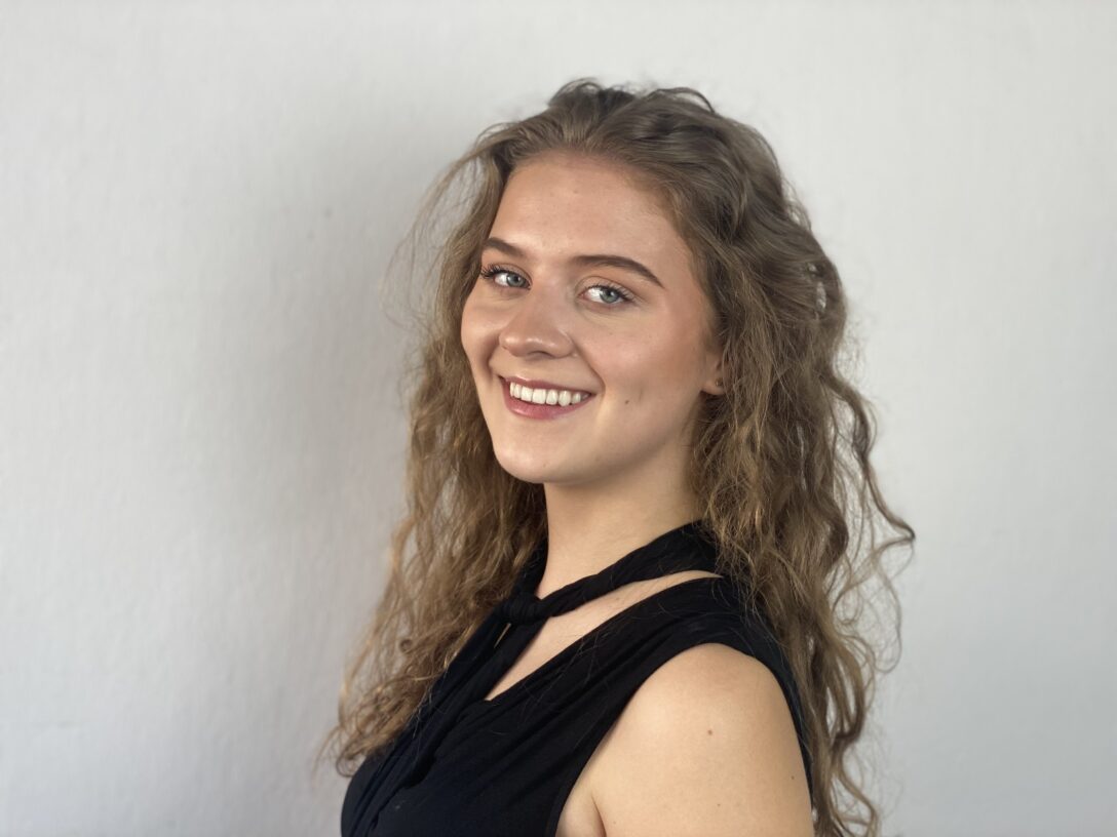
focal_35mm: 52
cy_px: 418
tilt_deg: -3.3
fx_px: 1678
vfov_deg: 28.0
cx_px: 558
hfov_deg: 36.8
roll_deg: -0.9
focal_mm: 6
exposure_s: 1/100
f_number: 2
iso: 80
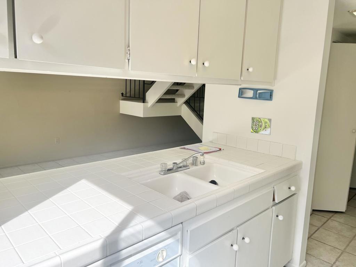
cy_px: 134
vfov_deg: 53.1
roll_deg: -1.7
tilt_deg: -9.8
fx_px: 267
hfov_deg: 67.3
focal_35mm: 26
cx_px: 178
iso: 50
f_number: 1.5
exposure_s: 1/797
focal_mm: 5.7
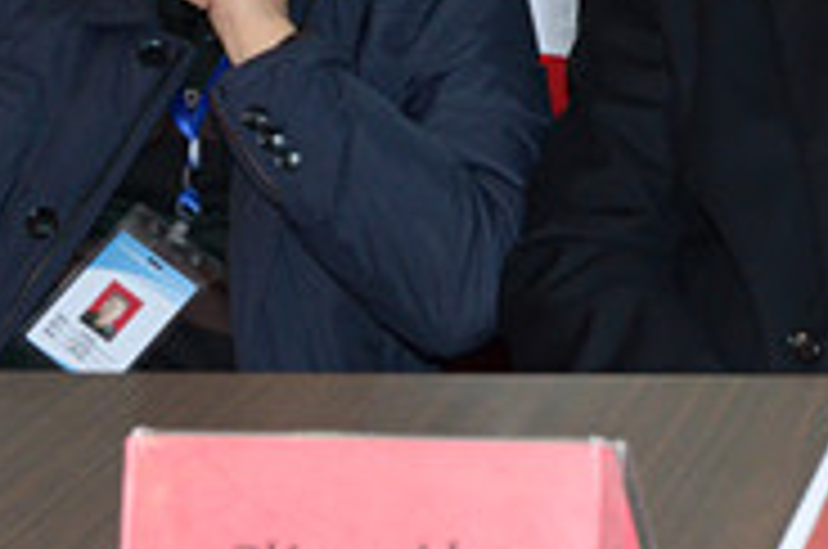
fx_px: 2617
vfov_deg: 11.8
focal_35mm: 114
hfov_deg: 17.9
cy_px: -45
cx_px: 634
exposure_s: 1/60
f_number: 6.3
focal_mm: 28
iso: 2000
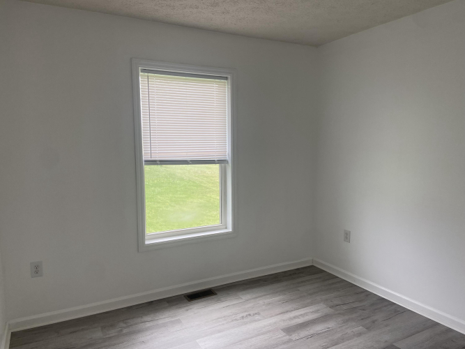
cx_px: 232
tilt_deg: -8.3
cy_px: 174
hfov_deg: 67.3
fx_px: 349
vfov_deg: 53.0
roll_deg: +0.7
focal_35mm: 26
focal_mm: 4.25
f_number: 1.8
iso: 50
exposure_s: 1/121
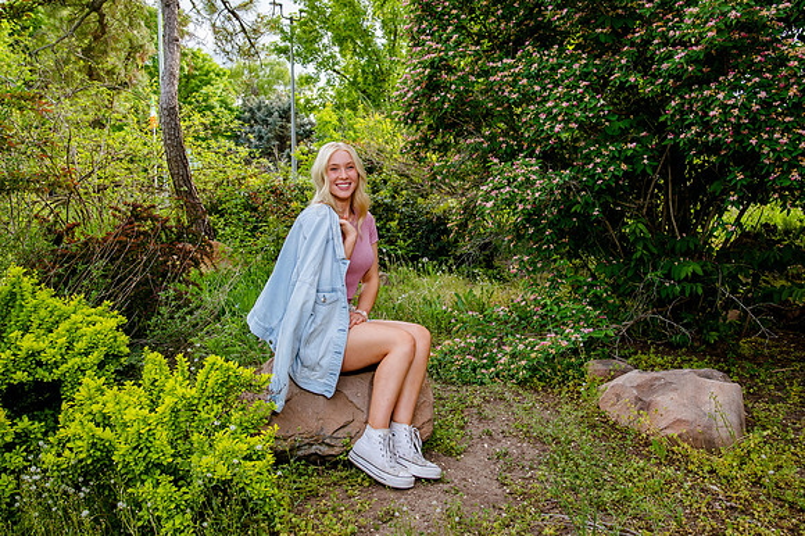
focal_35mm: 40
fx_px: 902
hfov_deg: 48.0
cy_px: 251
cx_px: 377
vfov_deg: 33.1
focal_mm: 38
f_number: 7.1
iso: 640
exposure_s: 1/200
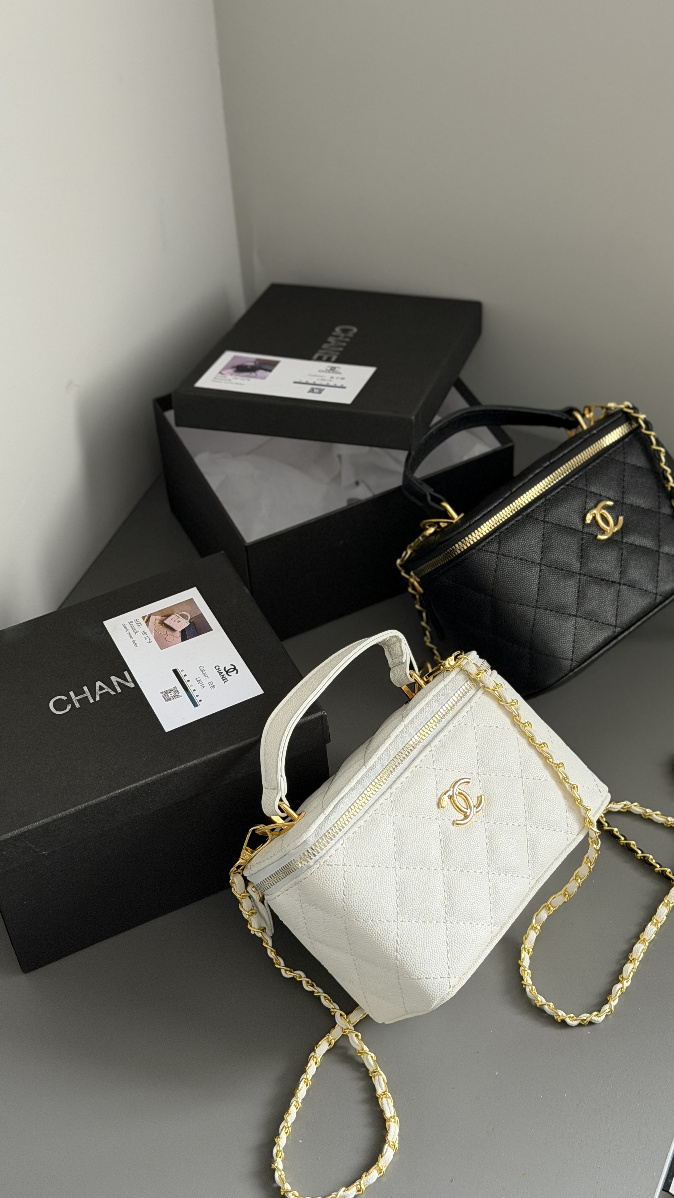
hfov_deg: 22.6
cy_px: 593
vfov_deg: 39.2
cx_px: 414
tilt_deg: -48.9
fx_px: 1684
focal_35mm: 53
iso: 250
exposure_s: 1/50
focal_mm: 6.76
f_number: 1.78
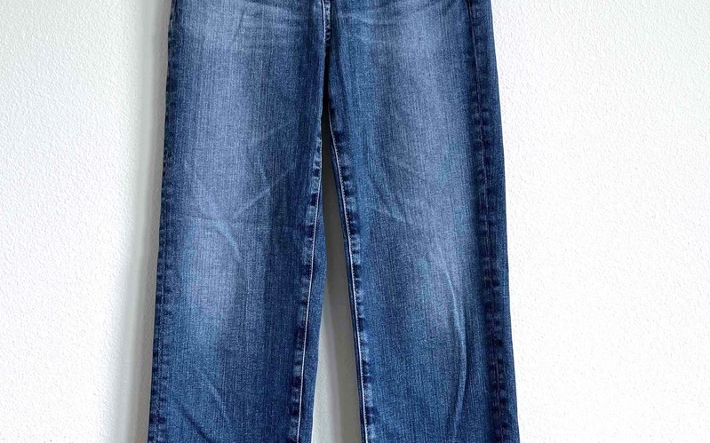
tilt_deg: +2.0
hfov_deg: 43.5
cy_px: 235
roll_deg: +0.2
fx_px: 890
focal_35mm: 46
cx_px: 344
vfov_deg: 28.0
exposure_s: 1/121
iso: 64
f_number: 1.6
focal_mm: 5.1
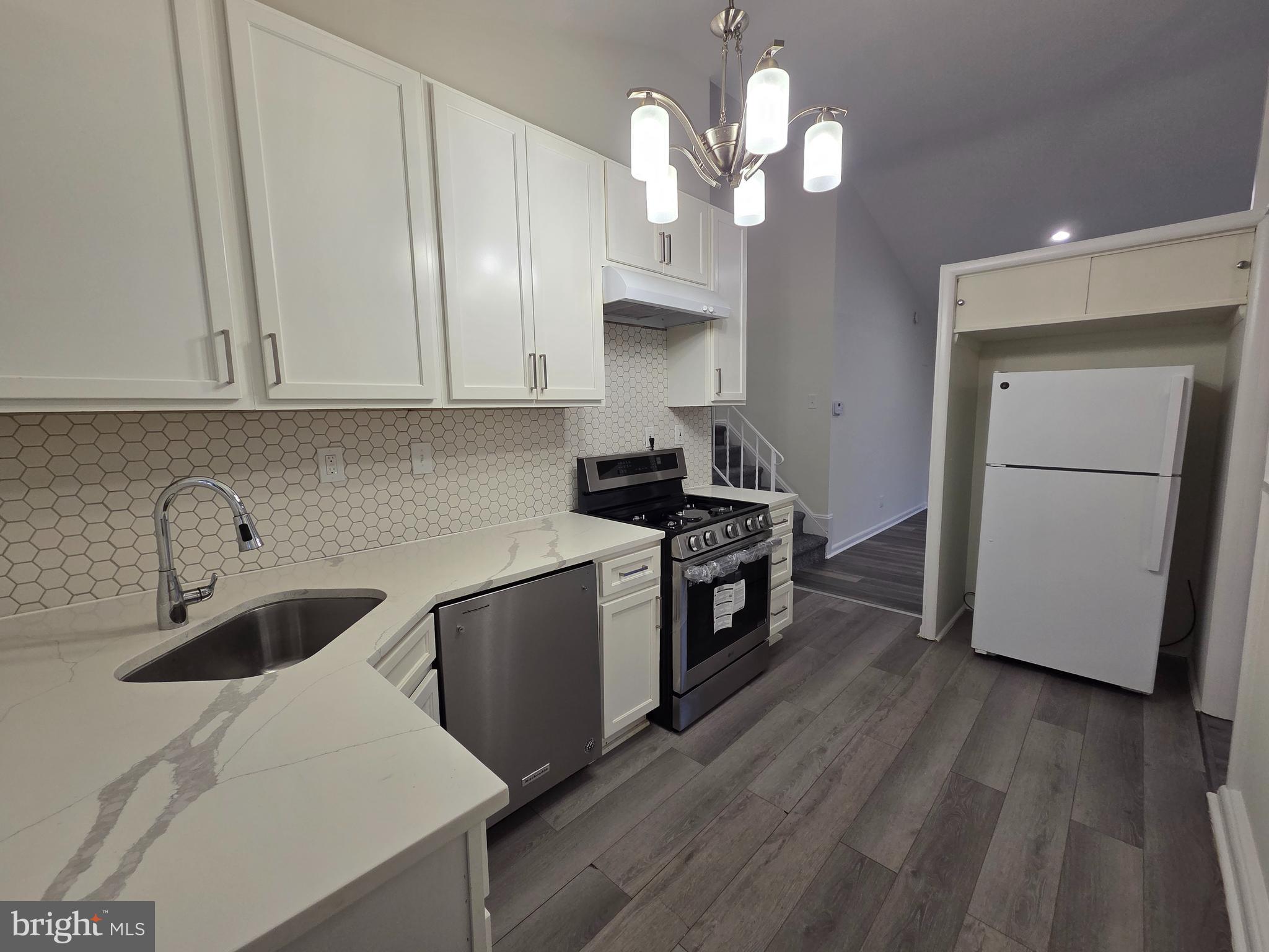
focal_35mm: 13
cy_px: 476
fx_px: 477
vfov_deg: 89.9
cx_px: 634
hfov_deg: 106.2
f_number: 2.2
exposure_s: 1/120
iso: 125
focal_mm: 2.2
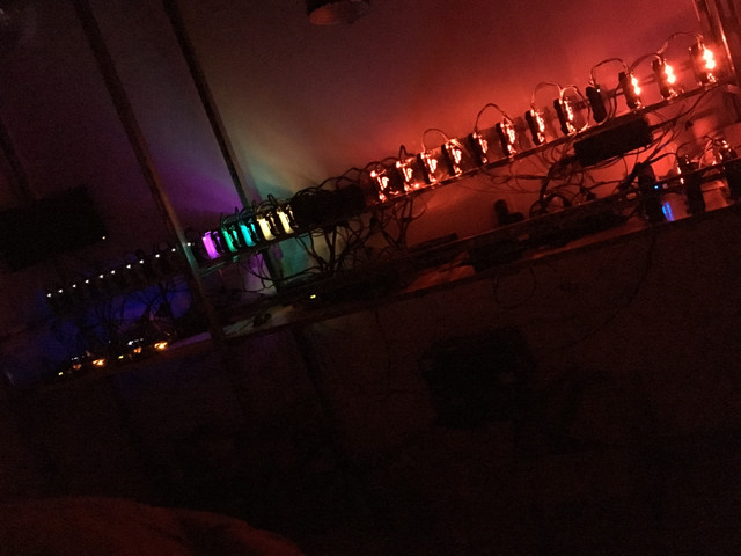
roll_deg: +20.7
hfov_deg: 61.7
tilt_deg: -10.2
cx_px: 370
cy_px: 278
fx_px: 621
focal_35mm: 29
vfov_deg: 48.2
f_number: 2.2
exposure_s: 1/17
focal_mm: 4.15
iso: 2000
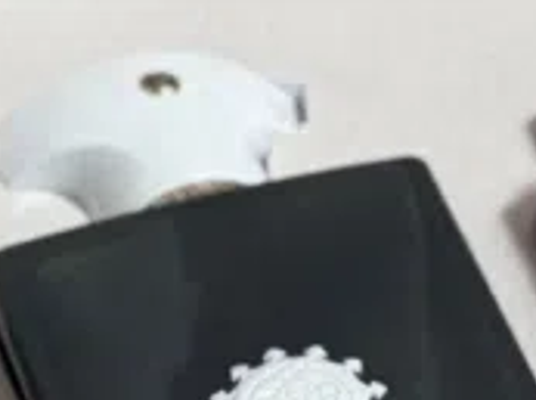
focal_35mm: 178
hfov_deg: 11.1
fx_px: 2750
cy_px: 9
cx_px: 285
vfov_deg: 8.3
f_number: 1.78
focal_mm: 6.76
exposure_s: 1/50
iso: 250
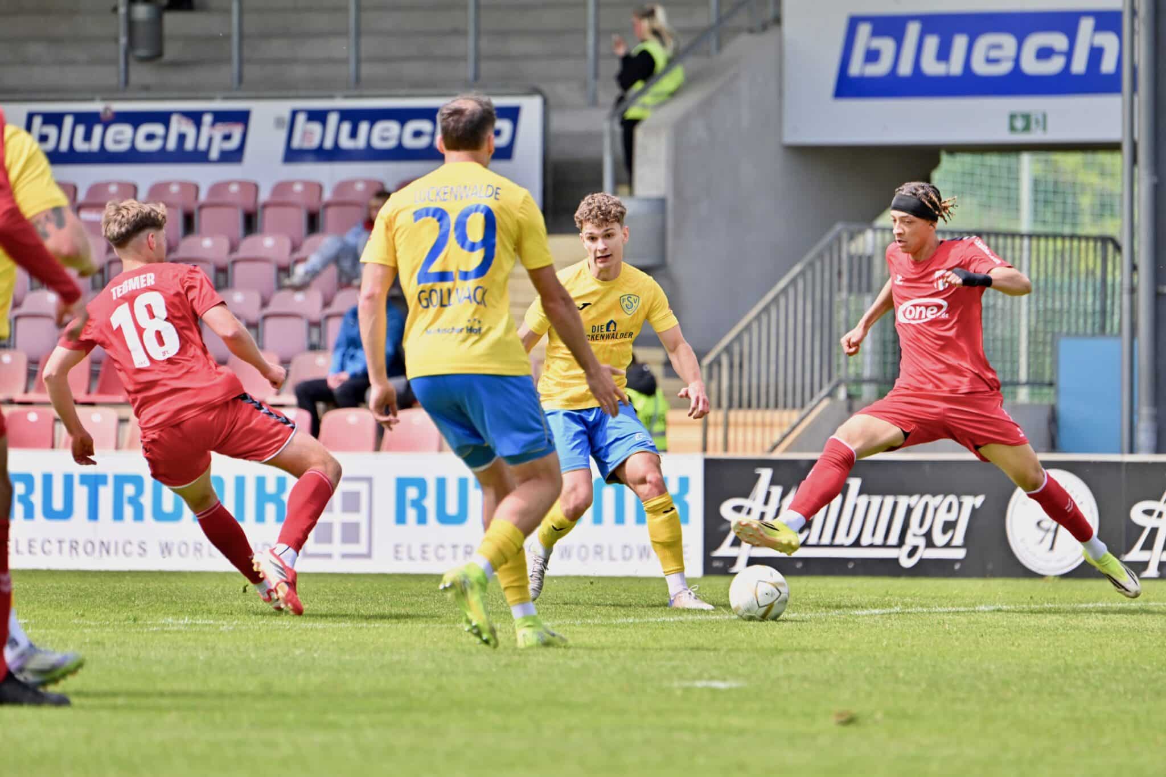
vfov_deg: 3.8
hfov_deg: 5.7
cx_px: 583
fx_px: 11658
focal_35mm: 360
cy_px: 388
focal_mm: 360
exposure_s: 1/1600
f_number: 5.6
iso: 640
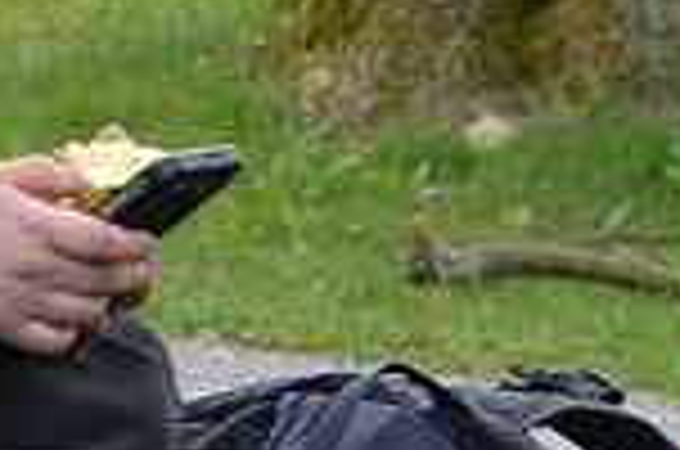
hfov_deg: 3.2
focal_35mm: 636
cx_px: 378
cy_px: 14
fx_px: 11988
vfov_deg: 2.2
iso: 100
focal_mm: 80
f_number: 5.3
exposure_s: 1/160
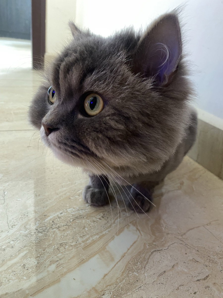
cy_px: 149
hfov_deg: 53.1
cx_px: 112
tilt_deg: -24.1
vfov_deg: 67.3
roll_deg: -7.2
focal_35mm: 26
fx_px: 223
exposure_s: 1/25
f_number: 1.8
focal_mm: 4.25
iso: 500
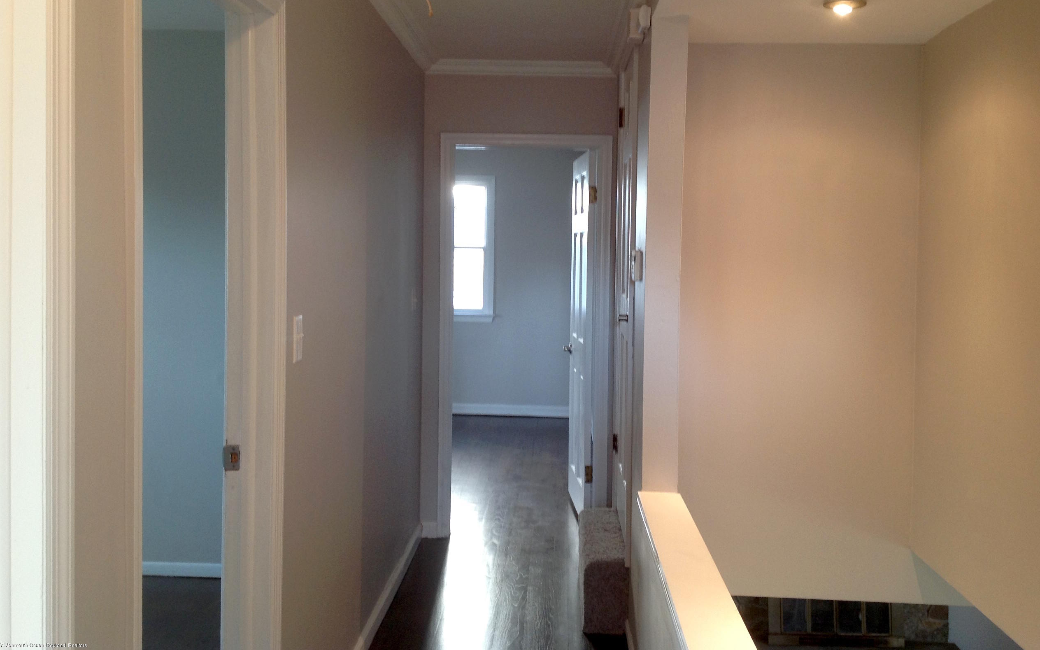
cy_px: 272
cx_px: 520
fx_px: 1077
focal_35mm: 38
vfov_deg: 33.5
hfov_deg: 51.5
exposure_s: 1/17
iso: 50
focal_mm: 4.28
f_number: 2.4
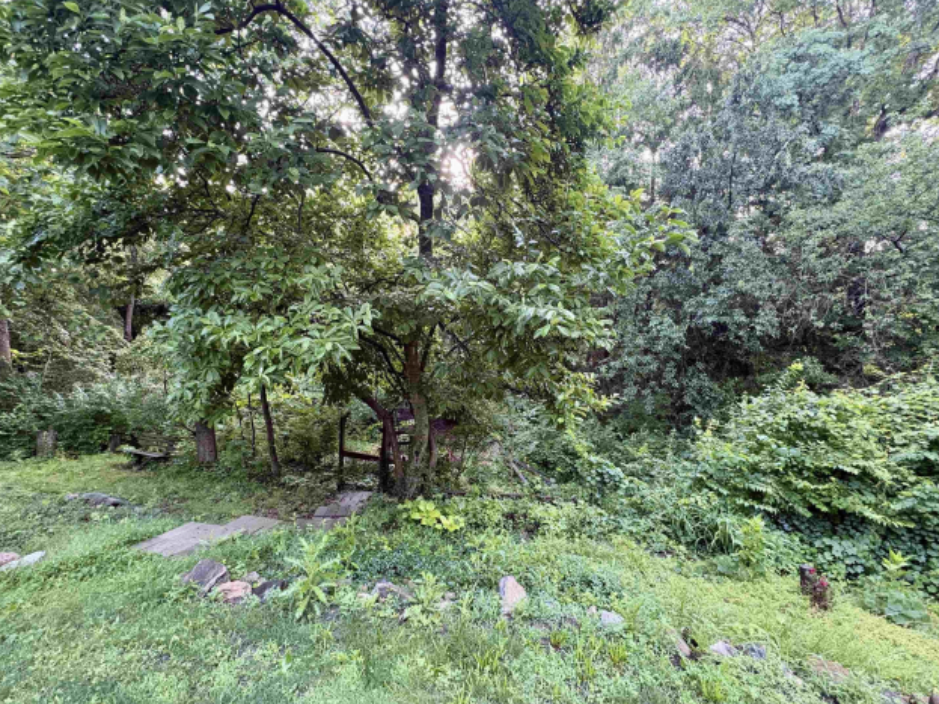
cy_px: 372
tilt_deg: -4.8
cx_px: 456
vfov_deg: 81.6
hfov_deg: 98.2
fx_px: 407
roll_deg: +0.9
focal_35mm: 15
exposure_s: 1/60
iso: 400
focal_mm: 2.22
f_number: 2.2
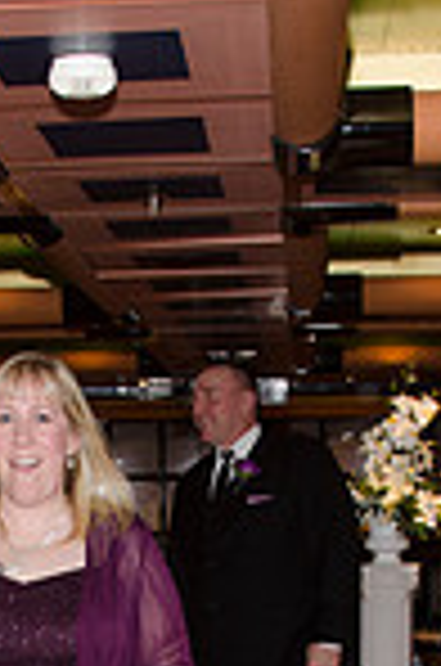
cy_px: 788
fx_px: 1680
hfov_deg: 14.9
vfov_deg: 21.0
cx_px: 104
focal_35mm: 91
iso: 400
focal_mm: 20
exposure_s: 1/60
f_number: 5.6
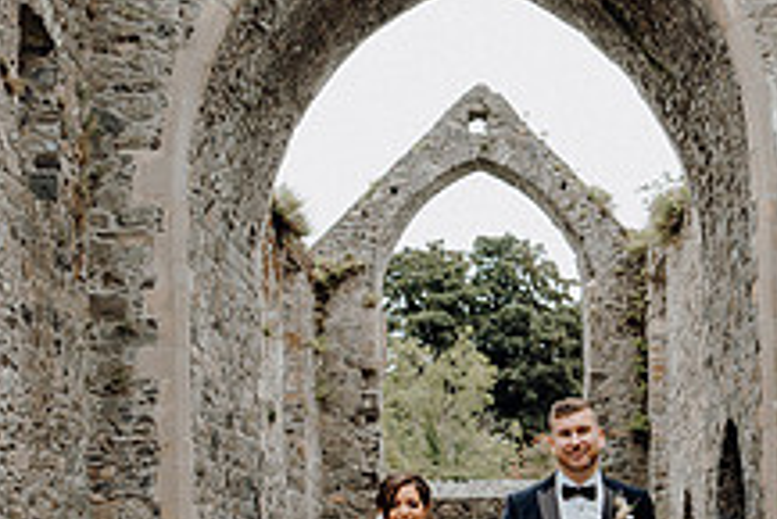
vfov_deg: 21.0
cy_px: 428
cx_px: 448
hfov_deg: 31.3
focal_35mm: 64
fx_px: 1382
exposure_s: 1/160
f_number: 3.5
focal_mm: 24
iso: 125
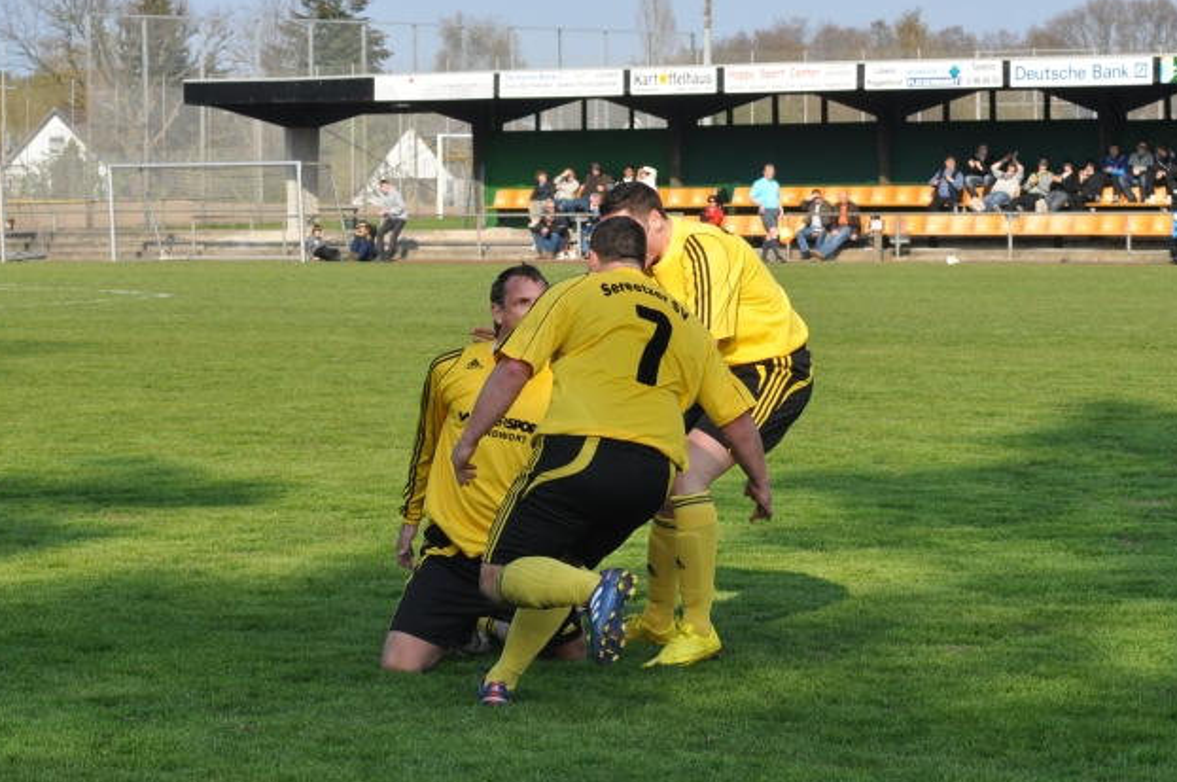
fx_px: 4408
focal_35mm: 135
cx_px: 613
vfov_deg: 10.1
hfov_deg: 15.2
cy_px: 376
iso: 800
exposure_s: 1/1000
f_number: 8
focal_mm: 70
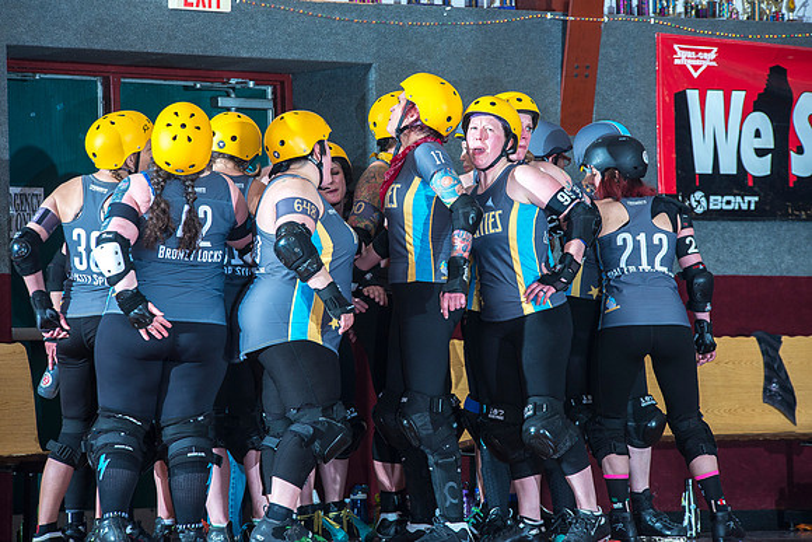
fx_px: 4512
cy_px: 271
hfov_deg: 10.3
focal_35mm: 200
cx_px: 406
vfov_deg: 6.9
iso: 800
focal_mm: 200
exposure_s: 1/160
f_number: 6.3
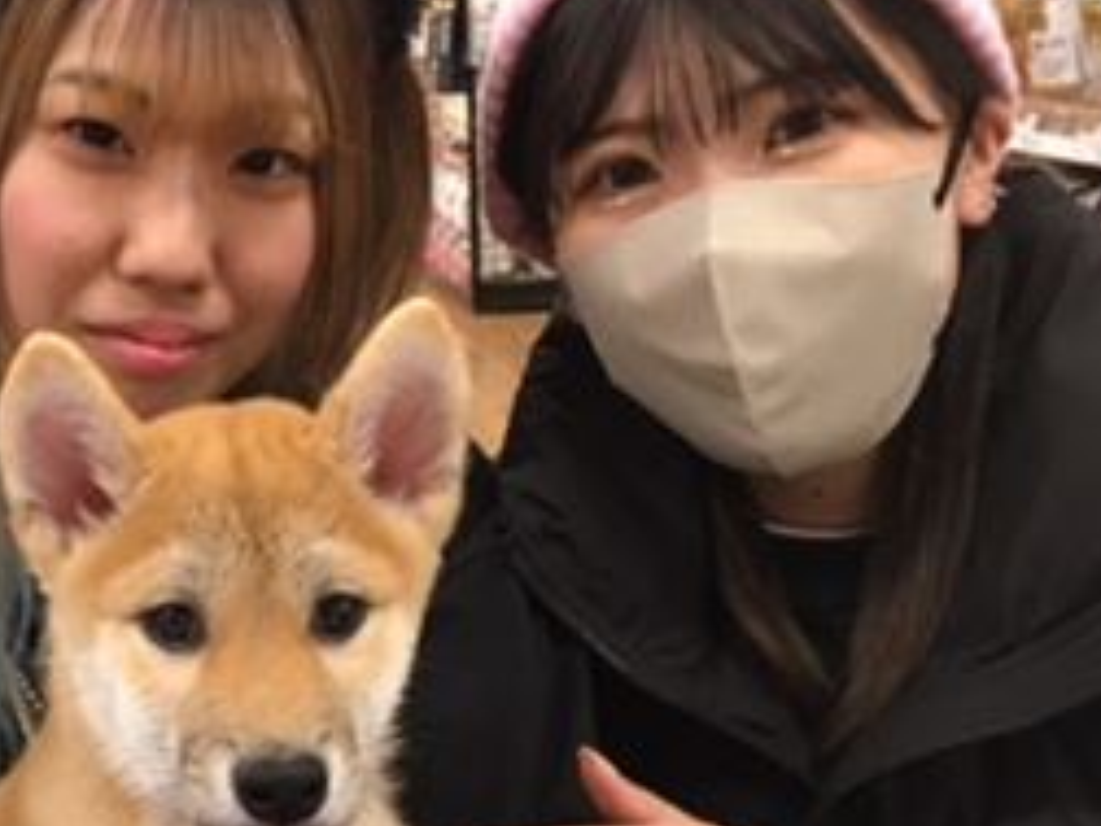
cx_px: 105
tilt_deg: -12.3
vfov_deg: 21.3
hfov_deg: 27.1
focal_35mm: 69
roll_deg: +3.9
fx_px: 2195
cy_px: 503
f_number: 2.2
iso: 125
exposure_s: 1/30
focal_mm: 4.15
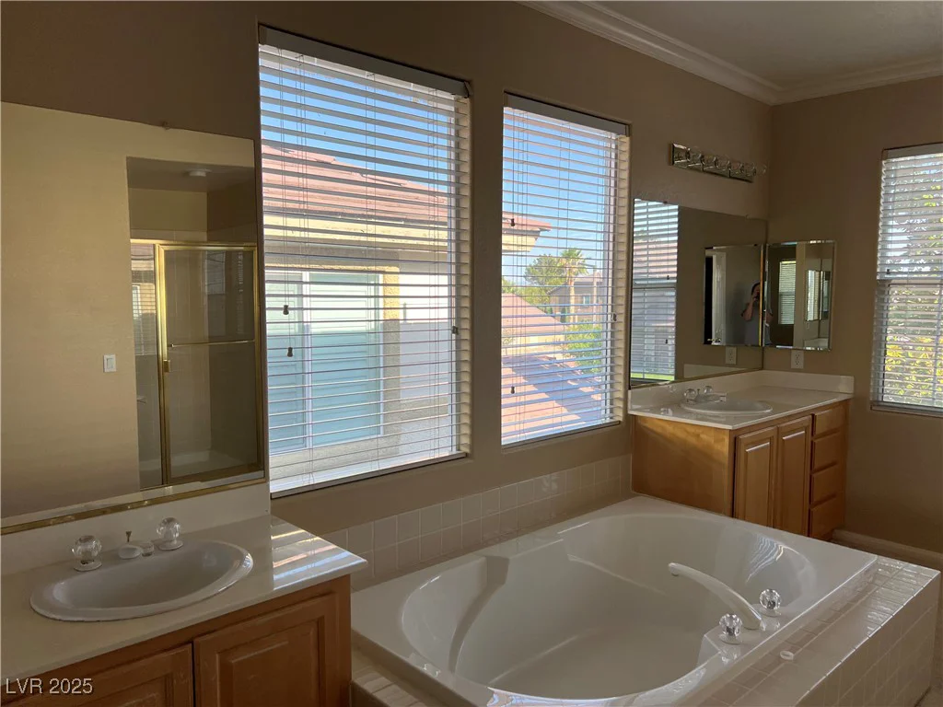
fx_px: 708
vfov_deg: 53.1
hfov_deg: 67.3
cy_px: 354
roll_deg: -0.2
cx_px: 472
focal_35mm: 26
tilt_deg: -6.0
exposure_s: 1/674
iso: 50
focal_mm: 5.7
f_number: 1.5
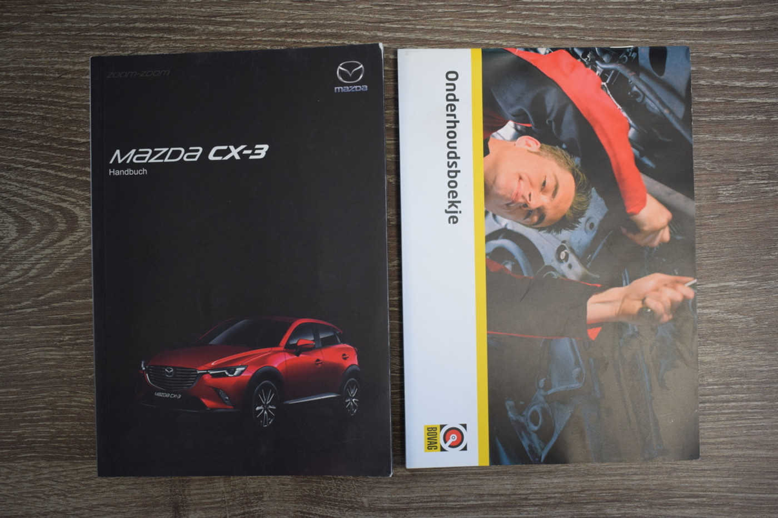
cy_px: 259
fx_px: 810
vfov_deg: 35.5
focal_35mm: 38
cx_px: 389
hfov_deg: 51.3
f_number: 4
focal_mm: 25
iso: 560
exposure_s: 1/60
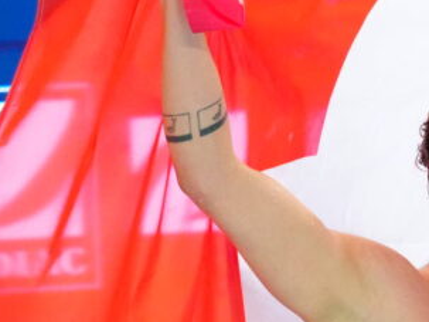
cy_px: 282
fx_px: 17009
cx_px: 470
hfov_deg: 1.4
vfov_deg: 1.1
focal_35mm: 1373
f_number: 2.8
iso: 5000
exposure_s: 1/1000
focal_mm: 400
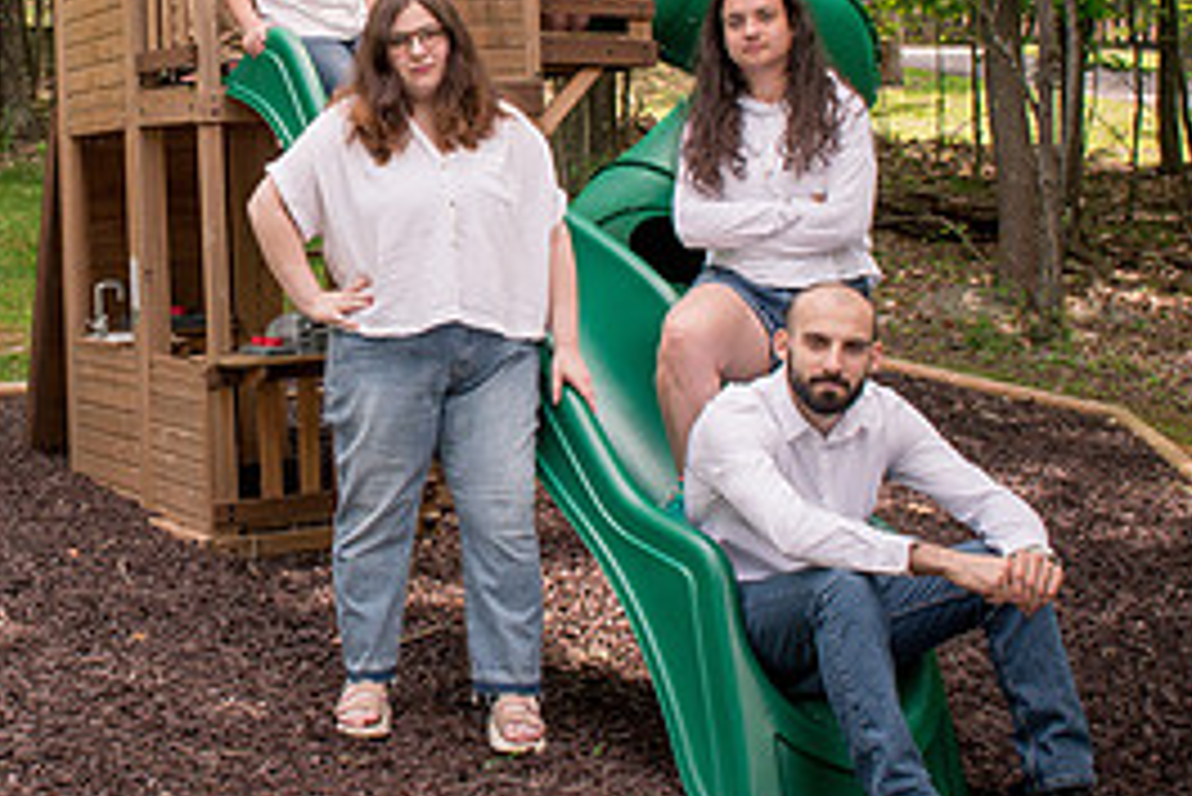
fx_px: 1955
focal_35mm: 59
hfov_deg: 32.6
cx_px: 179
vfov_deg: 22.8
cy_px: 183
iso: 400
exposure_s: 1/125
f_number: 13
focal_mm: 24
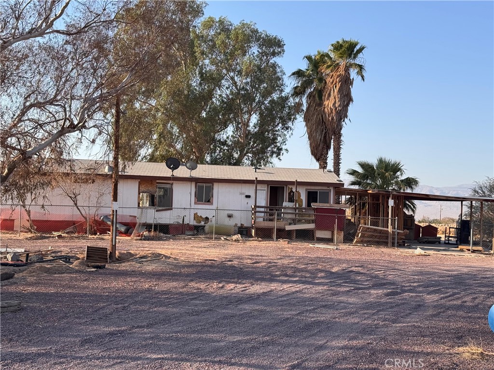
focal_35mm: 48
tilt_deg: +2.6
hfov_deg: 39.7
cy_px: 185
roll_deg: -2.4
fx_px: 685
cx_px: 247
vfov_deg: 30.3
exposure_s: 1/2179
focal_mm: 6.76
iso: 64
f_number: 1.78
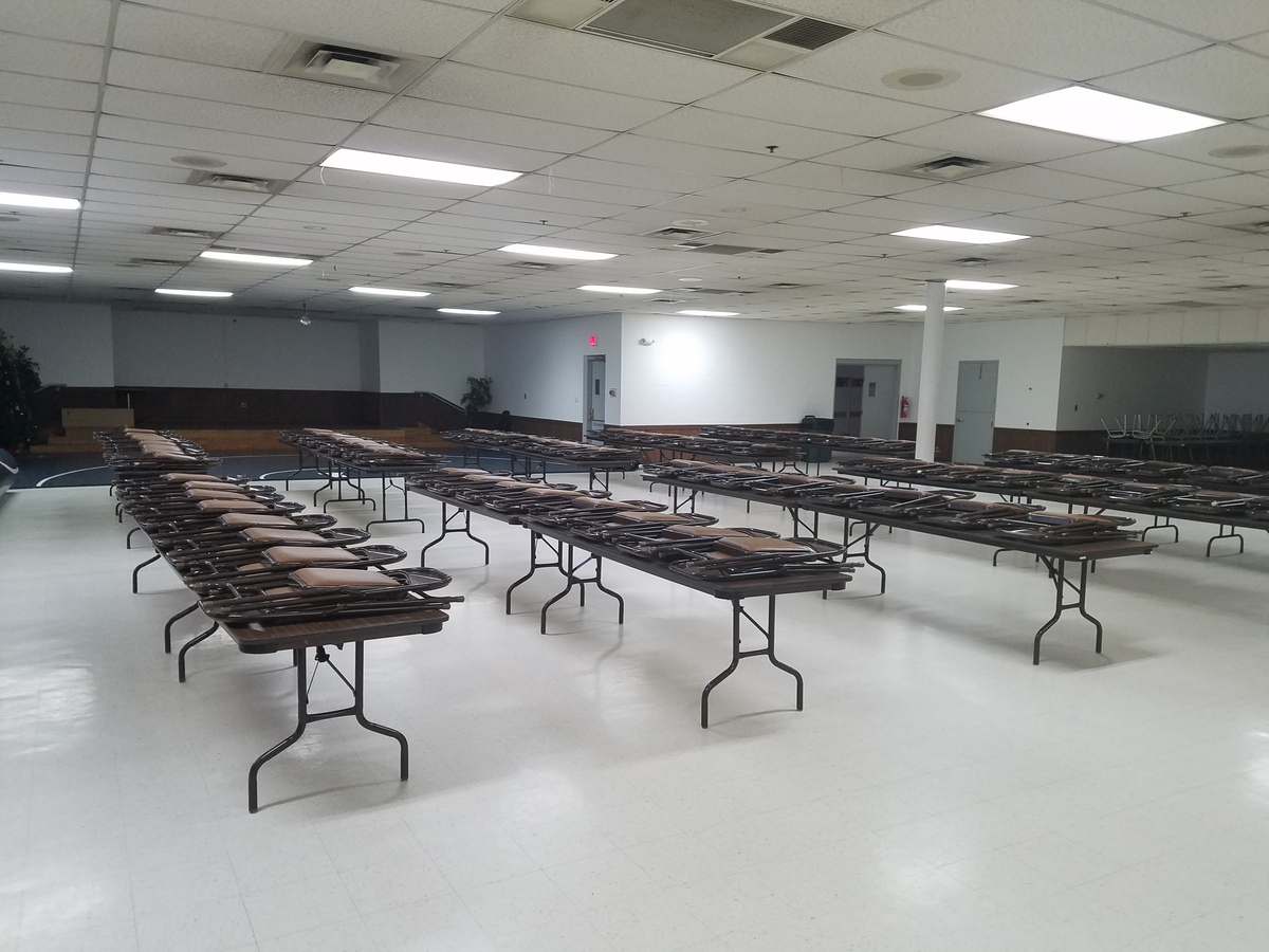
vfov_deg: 53.1
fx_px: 953
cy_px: 476
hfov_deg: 67.3
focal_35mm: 26
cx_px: 634
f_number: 1.7
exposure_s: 1/30
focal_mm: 4.2
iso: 160
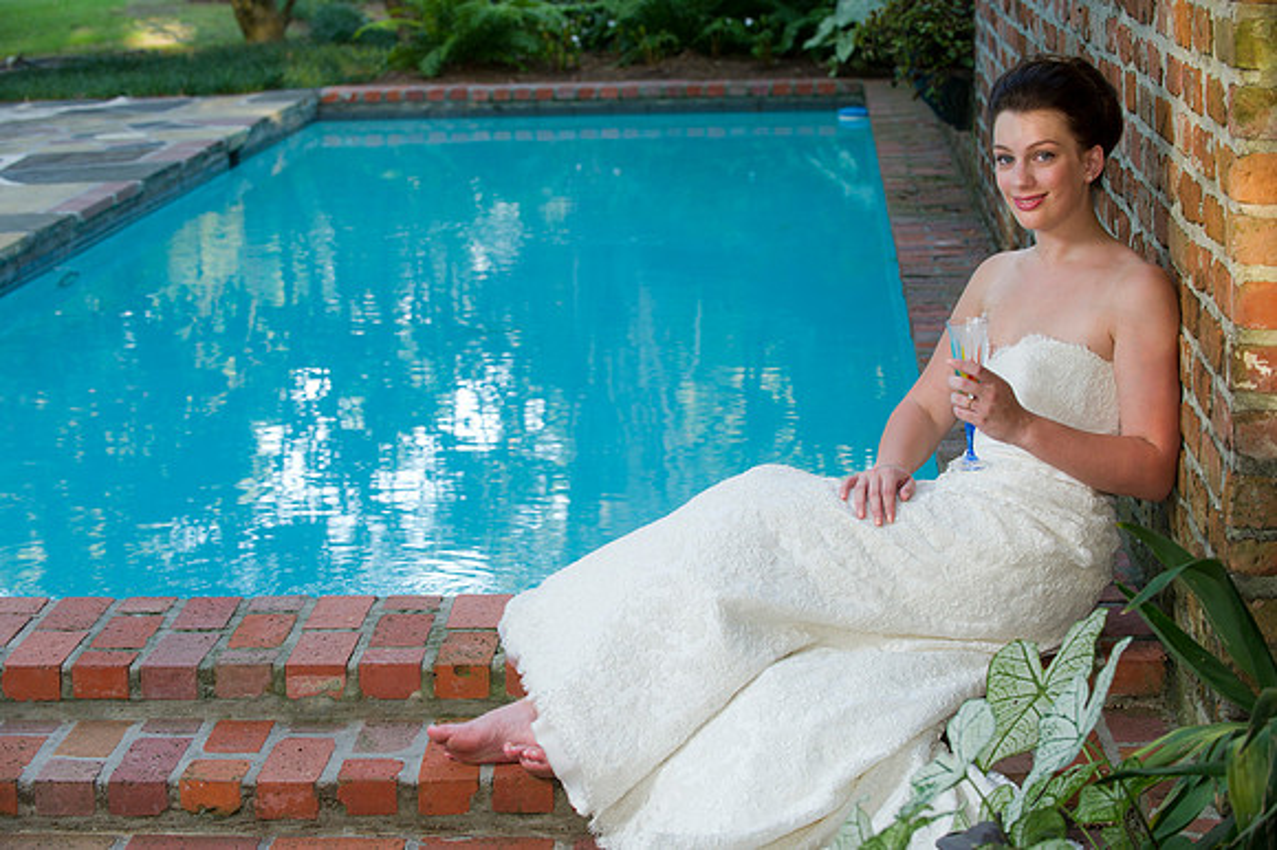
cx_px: 638
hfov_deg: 25.4
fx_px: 2836
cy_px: 425
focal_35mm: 80
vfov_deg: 17.0
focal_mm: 80
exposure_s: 1/60
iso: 400
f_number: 5
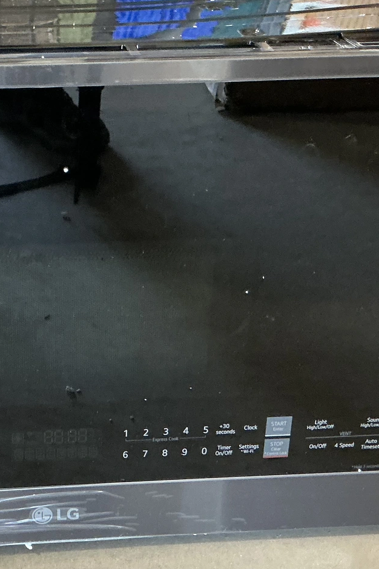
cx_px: 51
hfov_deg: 21.5
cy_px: 353
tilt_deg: -25.3
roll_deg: +0.9
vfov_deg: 32.2
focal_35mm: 62
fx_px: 979
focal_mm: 3
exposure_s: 1/60
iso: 200
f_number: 1.8
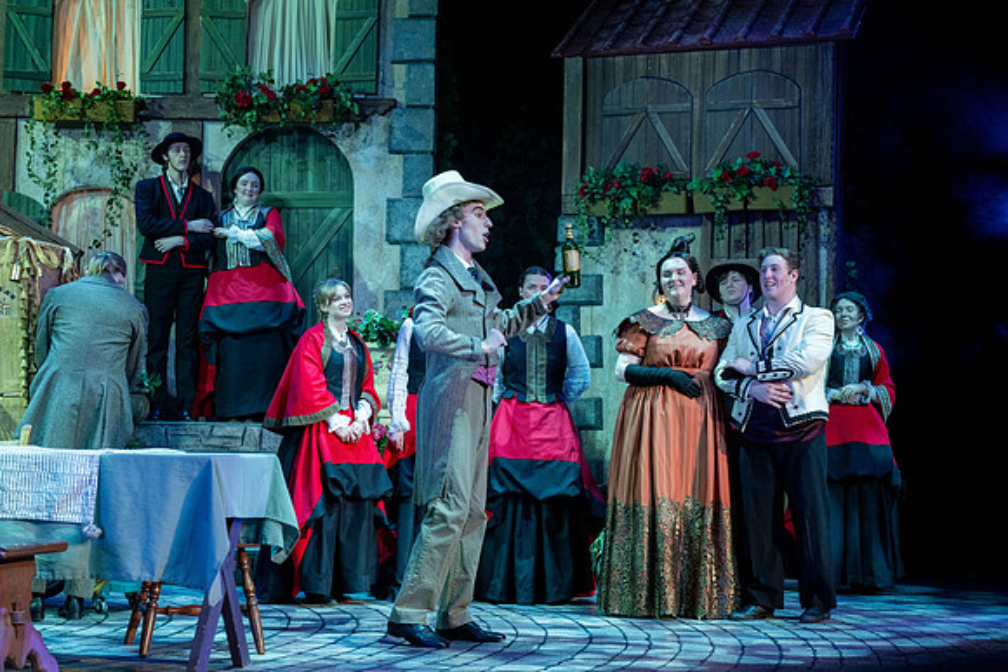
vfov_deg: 20.6
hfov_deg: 30.5
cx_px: 504
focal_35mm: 66
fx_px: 1848
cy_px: 336
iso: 1600
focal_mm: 66
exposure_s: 1/160
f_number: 5.6
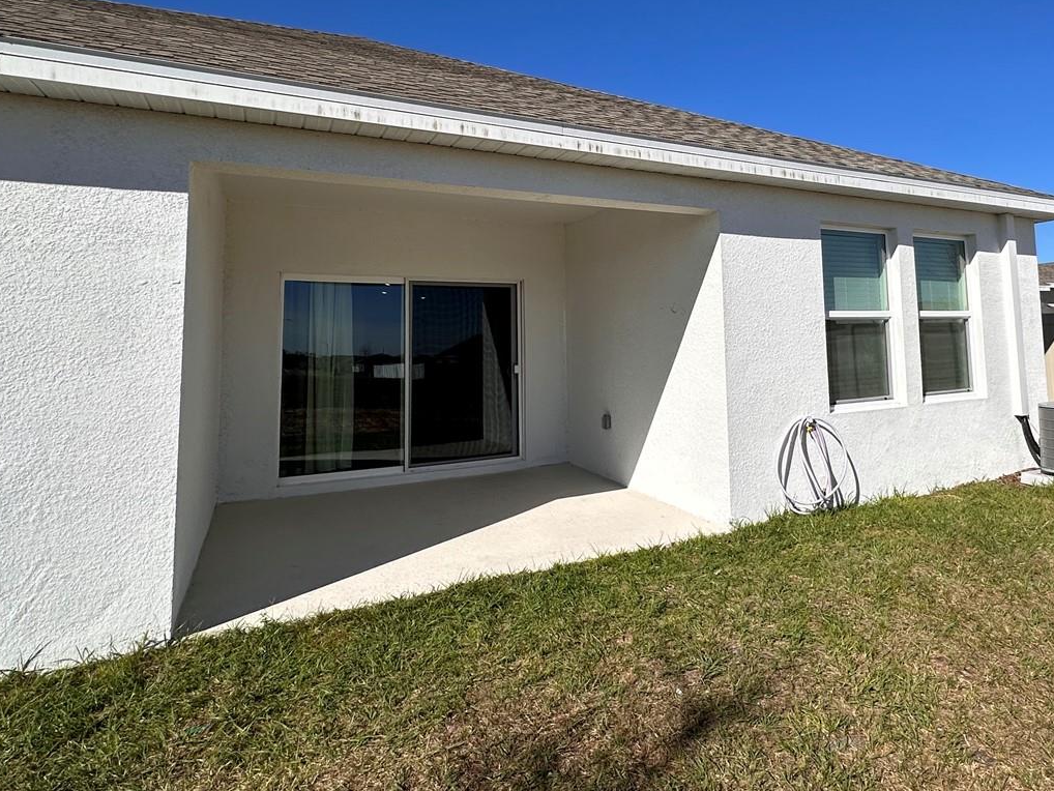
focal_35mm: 22
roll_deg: +1.6
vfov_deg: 60.1
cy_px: 286
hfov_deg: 75.2
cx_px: 649
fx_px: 670
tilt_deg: +5.6
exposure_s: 1/4292
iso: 50
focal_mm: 2.22
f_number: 2.2
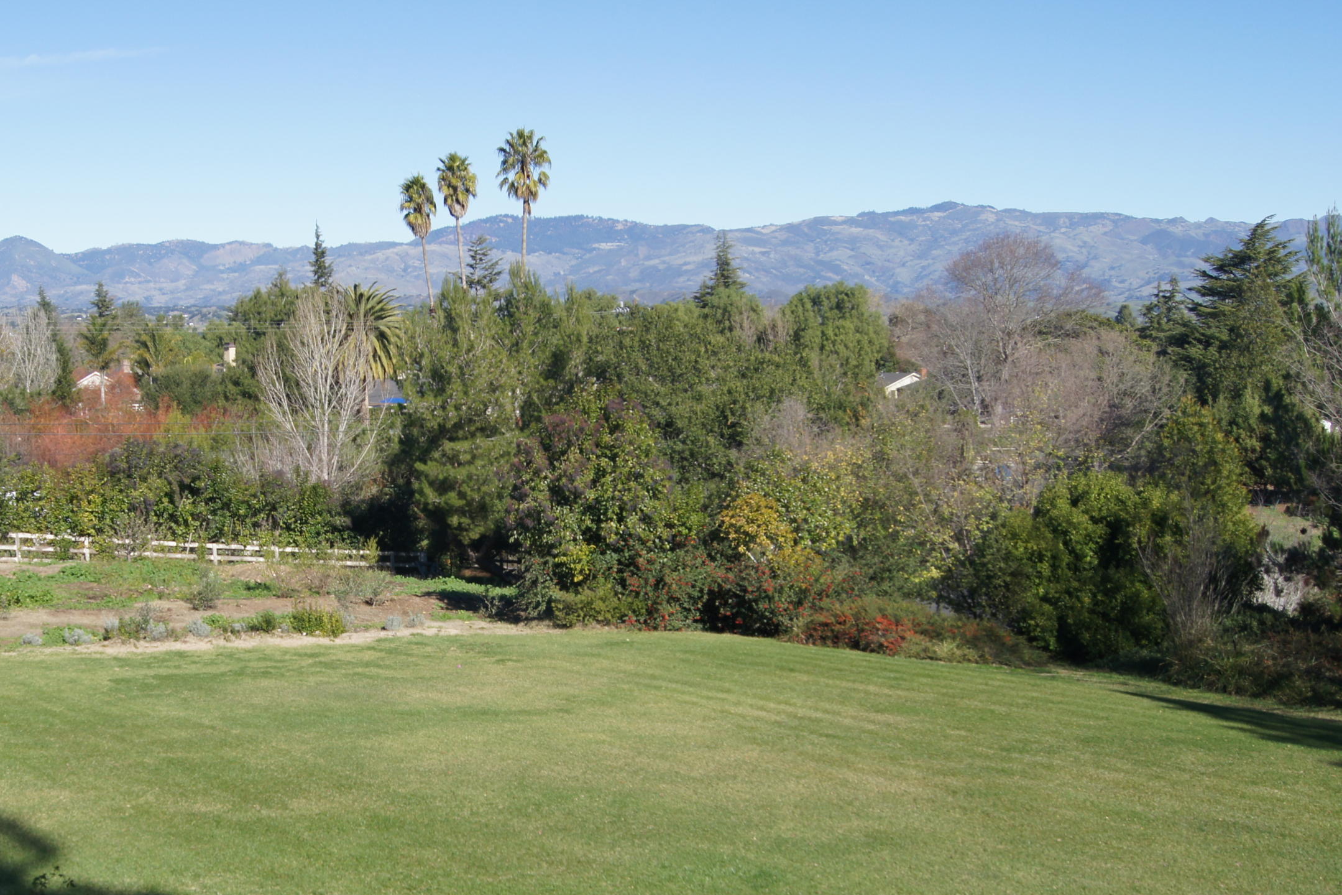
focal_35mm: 50
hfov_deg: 39.1
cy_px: 600
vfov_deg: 26.8
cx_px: 445
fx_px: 1864
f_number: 8
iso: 100
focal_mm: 24
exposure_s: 1/200
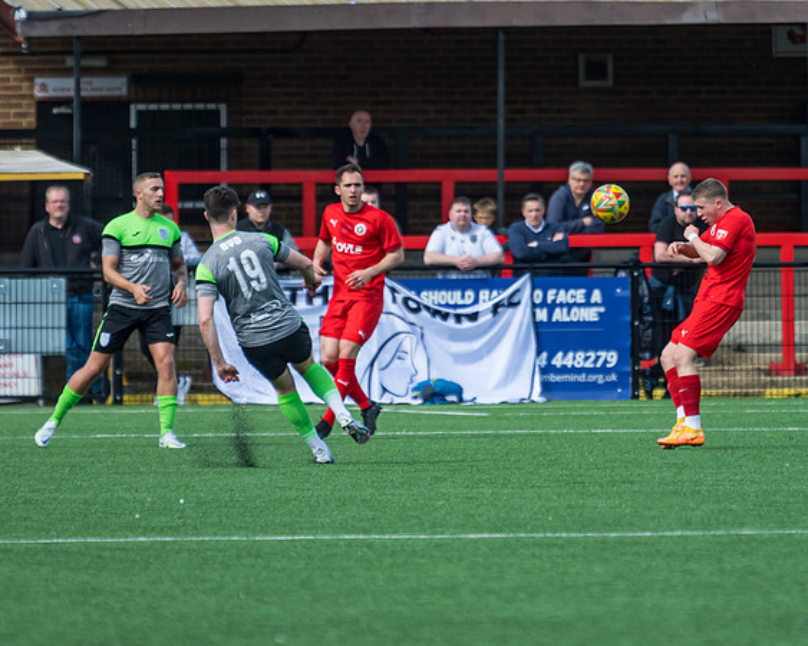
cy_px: 375
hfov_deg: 3.5
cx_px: 451
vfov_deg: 2.8
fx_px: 13123
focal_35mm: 549
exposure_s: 1/1600
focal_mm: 280
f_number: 4
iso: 400
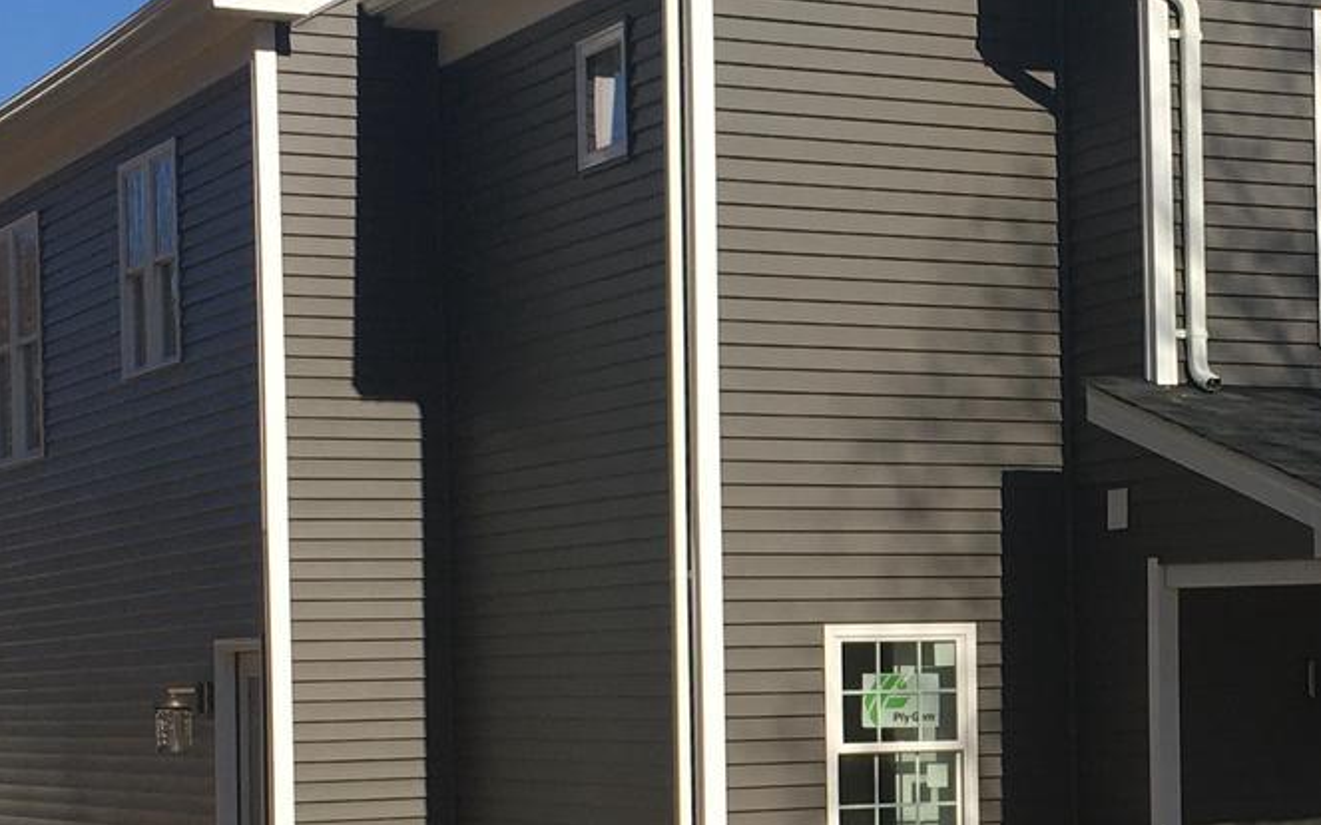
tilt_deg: -1.3
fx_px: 3419
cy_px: 650
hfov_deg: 21.4
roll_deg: +0.4
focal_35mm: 95
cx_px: 1160
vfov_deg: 13.7
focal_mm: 4.15
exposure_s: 1/1972
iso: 25
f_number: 2.2
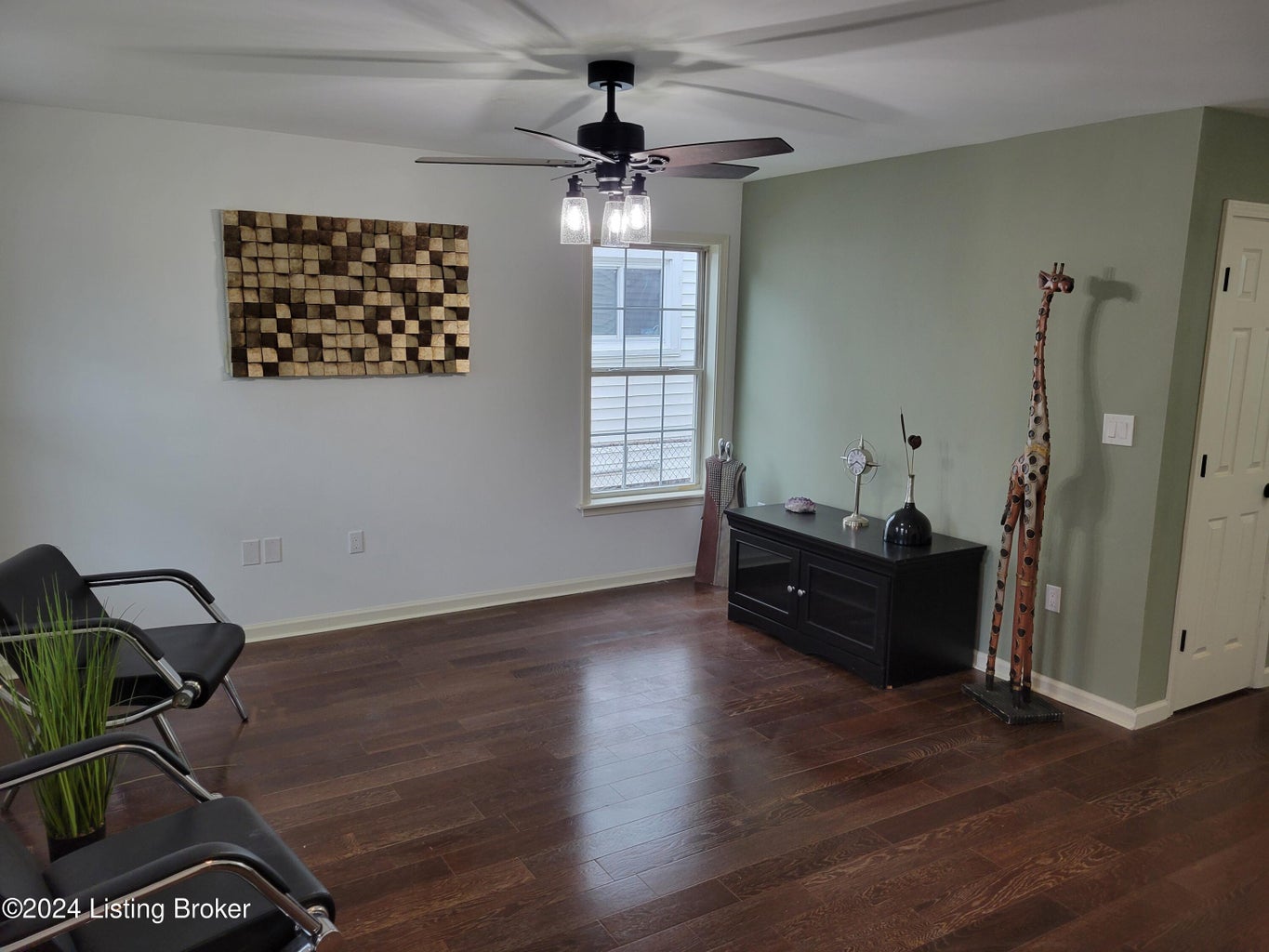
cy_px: 476
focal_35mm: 26
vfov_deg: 53.1
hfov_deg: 67.3
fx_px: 953
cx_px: 634
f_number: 1.8
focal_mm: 5.4
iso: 160
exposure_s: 1/120
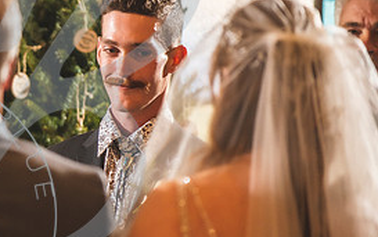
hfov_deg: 4.8
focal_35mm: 433
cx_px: -17
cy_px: 99
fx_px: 4463
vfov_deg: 3.0
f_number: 2.8
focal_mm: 200
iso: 1000
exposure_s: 1/200
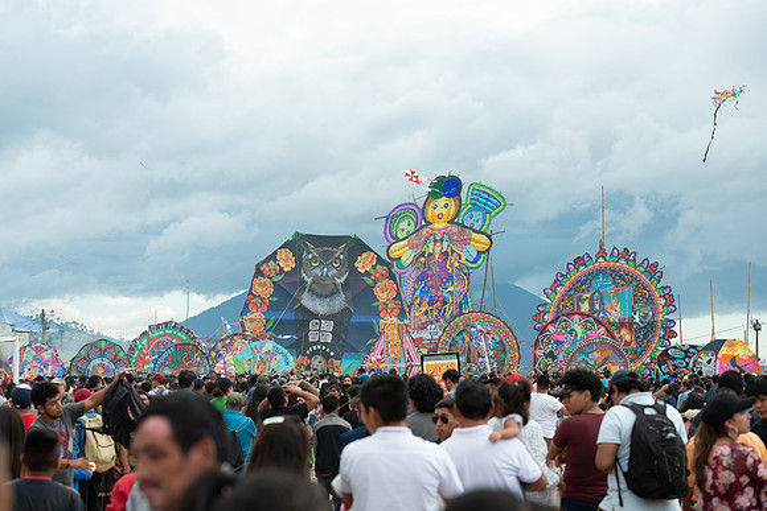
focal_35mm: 86
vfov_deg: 15.9
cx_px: 384
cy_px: 256
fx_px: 1833
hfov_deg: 23.6
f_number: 6.3
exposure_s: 1/500
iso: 200
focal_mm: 86
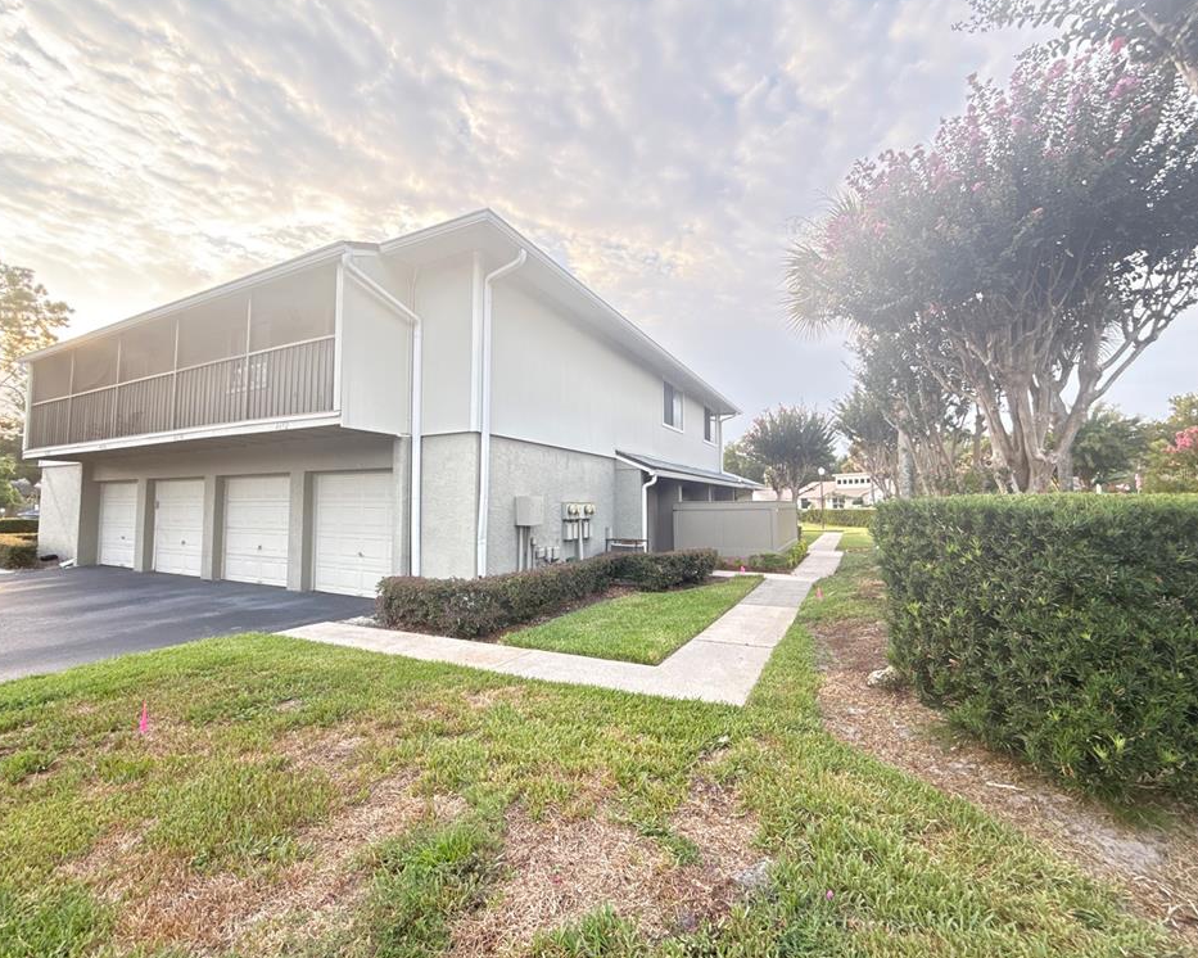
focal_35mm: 15
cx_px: 580
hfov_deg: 96.8
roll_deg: +0.1
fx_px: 532
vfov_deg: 84.0
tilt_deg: +4.3
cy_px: 474
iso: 100
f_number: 2.2
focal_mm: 2.22
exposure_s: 1/99
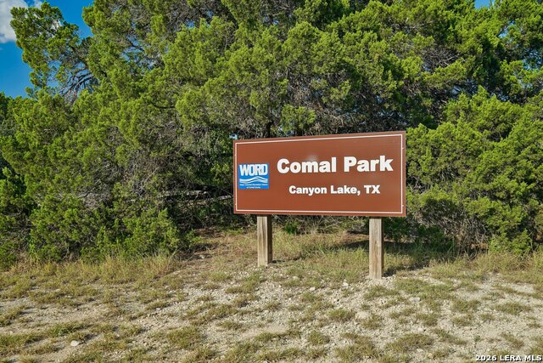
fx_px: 528
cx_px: 272
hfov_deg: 54.4
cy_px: 182
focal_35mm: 35
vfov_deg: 37.9
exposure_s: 1/160
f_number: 8
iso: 200
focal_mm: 35
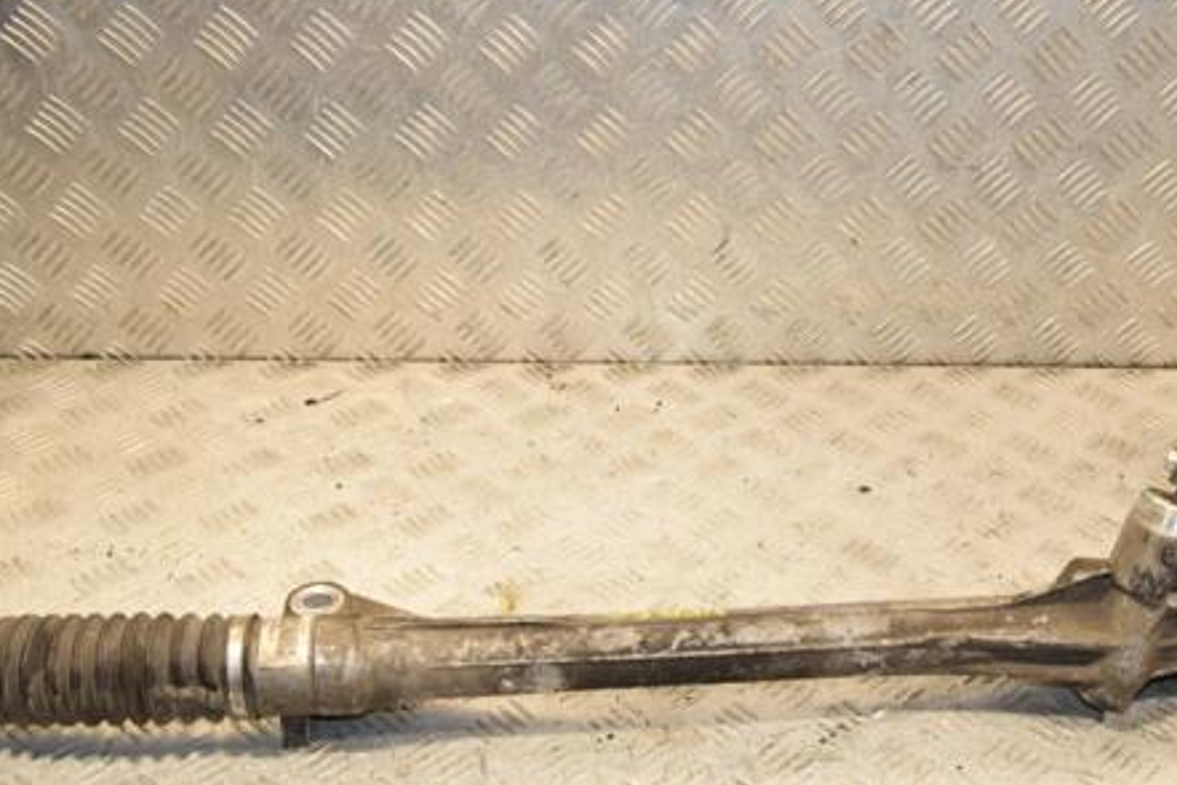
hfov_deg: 40.0
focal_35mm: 49
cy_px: 497
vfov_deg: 27.4
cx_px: 747
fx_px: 1602
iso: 800
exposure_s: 1/200
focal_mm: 24
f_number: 7.1
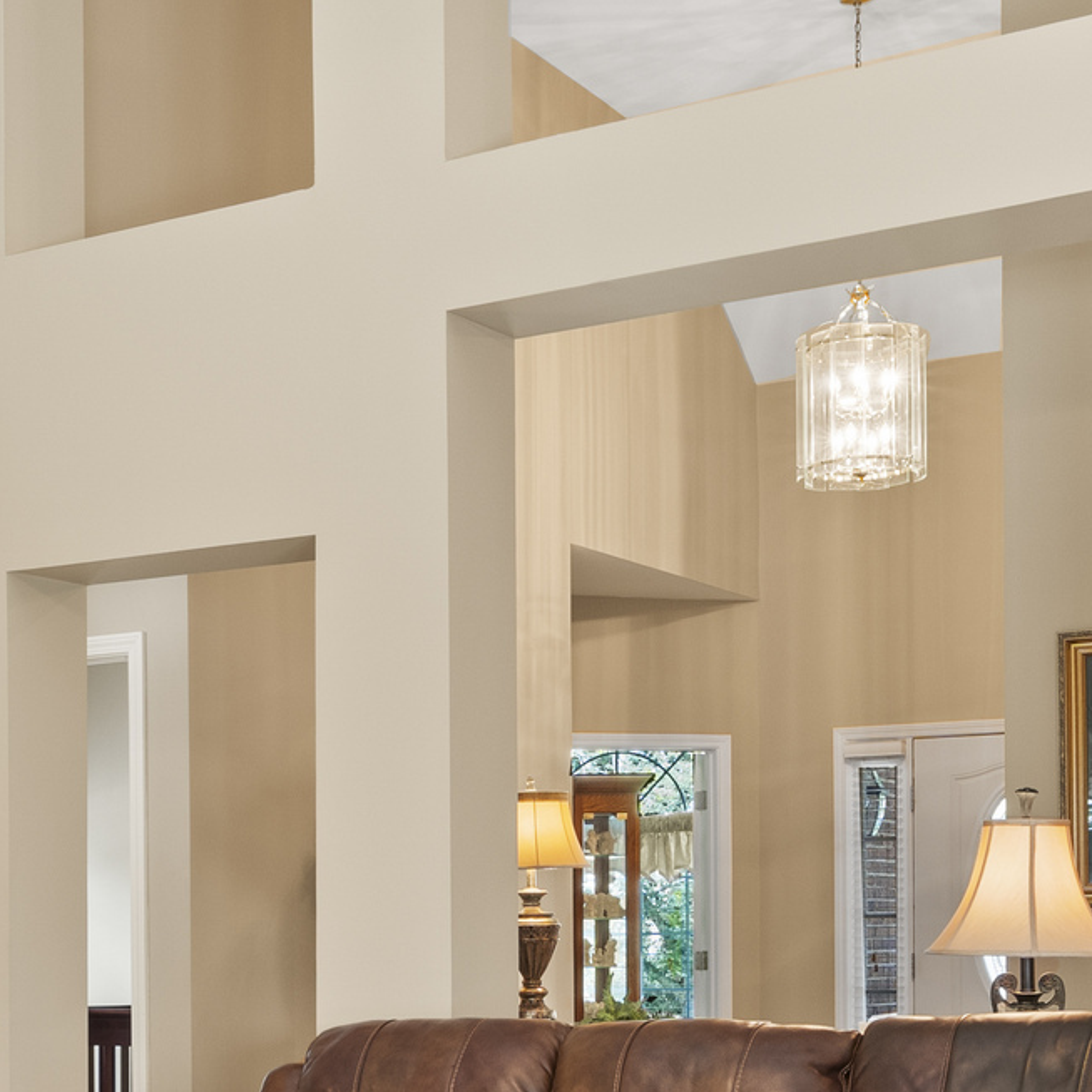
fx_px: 2455
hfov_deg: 24.0
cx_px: -5
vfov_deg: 24.4
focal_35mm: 69
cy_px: 973
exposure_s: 1/2
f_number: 9
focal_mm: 17.2
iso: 400
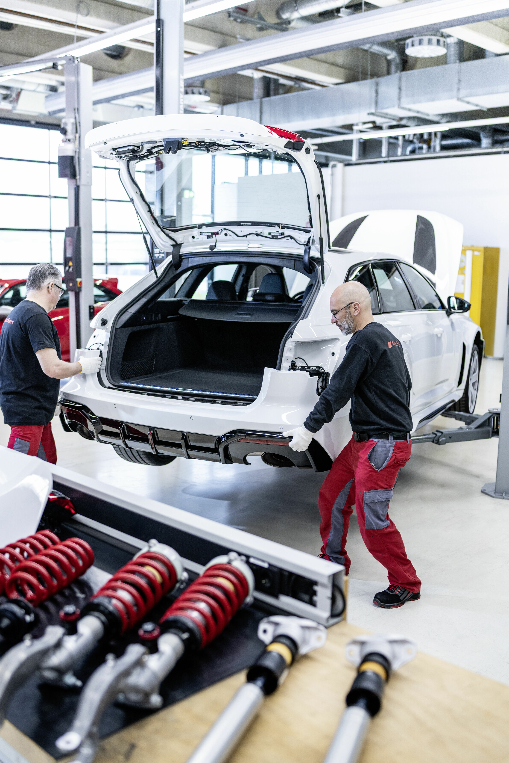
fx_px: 742
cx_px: 254
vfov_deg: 54.4
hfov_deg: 37.9
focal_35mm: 35
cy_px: 382
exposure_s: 1/200
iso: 1000
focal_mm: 35
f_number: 2
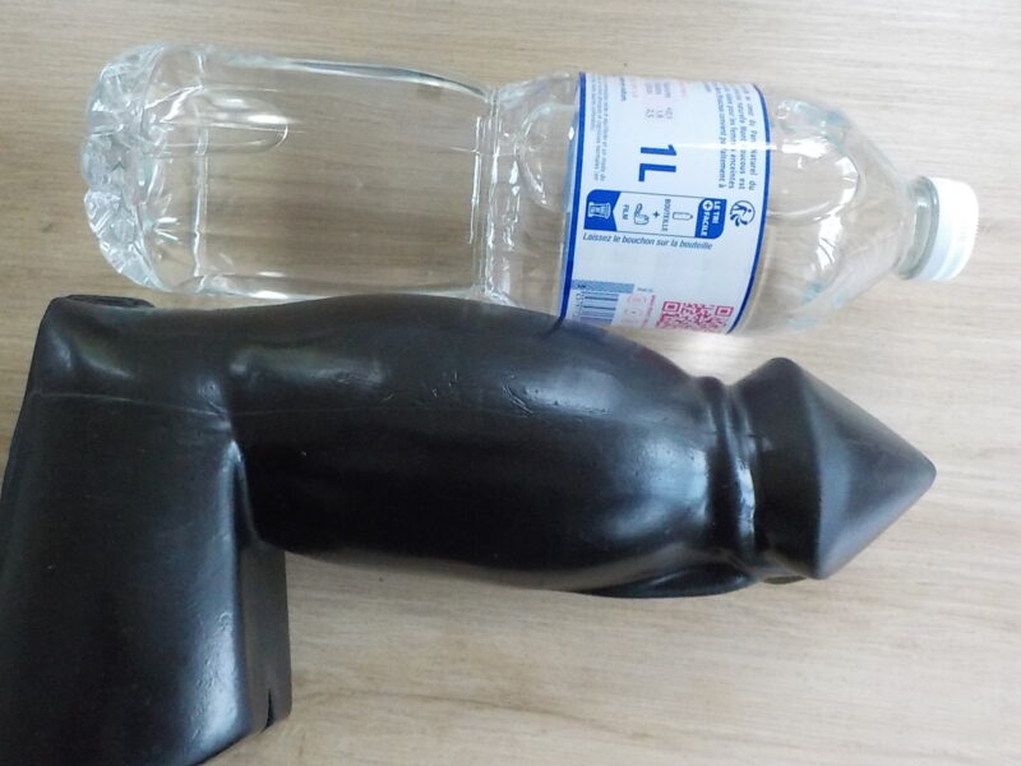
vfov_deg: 46.8
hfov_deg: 60.0
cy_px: 383
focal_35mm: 30
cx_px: 510
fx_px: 885
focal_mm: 4.1
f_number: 3.3
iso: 800
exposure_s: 1/125
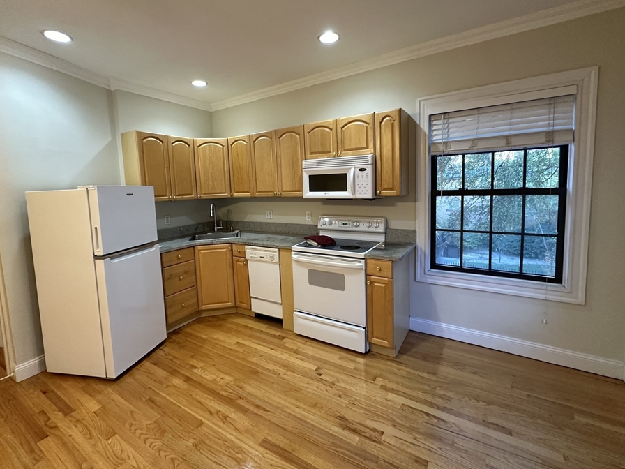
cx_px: 304
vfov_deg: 77.9
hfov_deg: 94.5
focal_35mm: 16
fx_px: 289
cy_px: 211
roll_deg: +3.0
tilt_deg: -2.9
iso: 200
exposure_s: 1/60
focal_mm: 2.22
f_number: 2.2
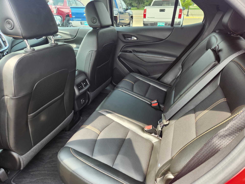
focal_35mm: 23
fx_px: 163
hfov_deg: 73.9
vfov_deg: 58.9
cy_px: 92
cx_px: 122
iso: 64
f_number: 1.8
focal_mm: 5.4
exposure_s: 1/180
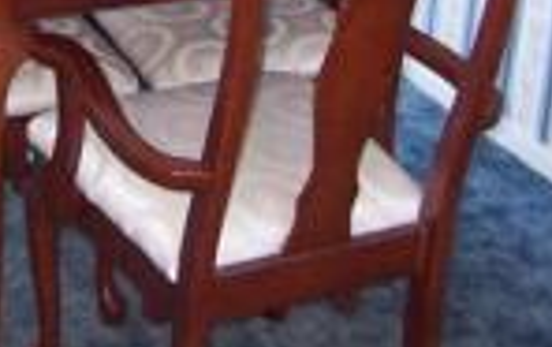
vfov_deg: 12.9
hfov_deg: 21.2
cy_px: -181
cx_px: 65
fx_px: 1446
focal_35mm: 96
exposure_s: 1/30
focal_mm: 3.8
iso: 160
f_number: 2.8
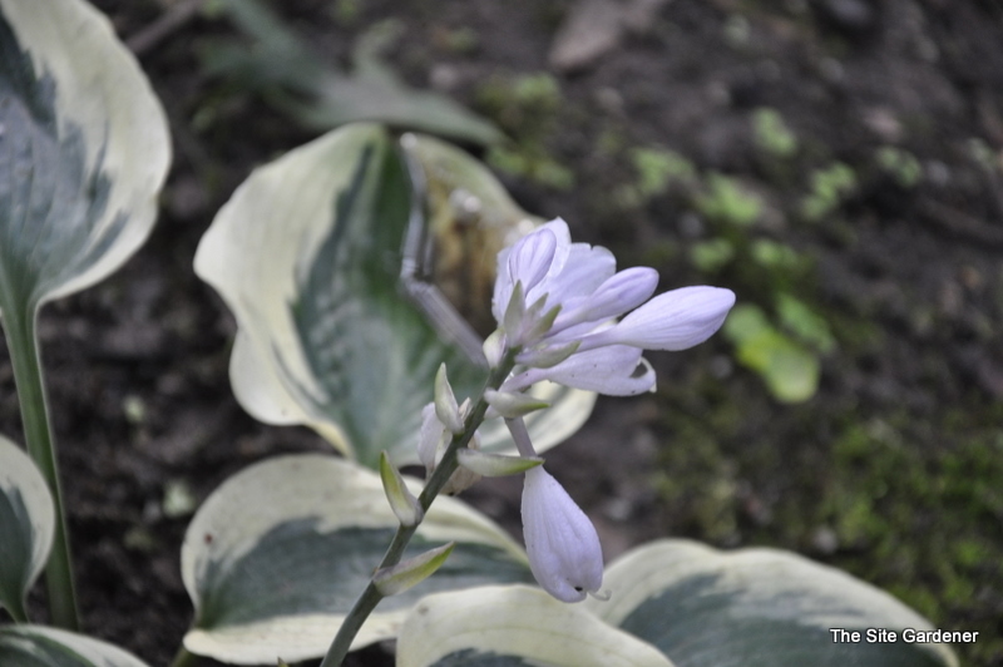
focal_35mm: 158
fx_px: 4384
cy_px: 334
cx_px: 502
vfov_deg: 8.7
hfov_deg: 13.1
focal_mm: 105
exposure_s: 1/125
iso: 900
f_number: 5.6
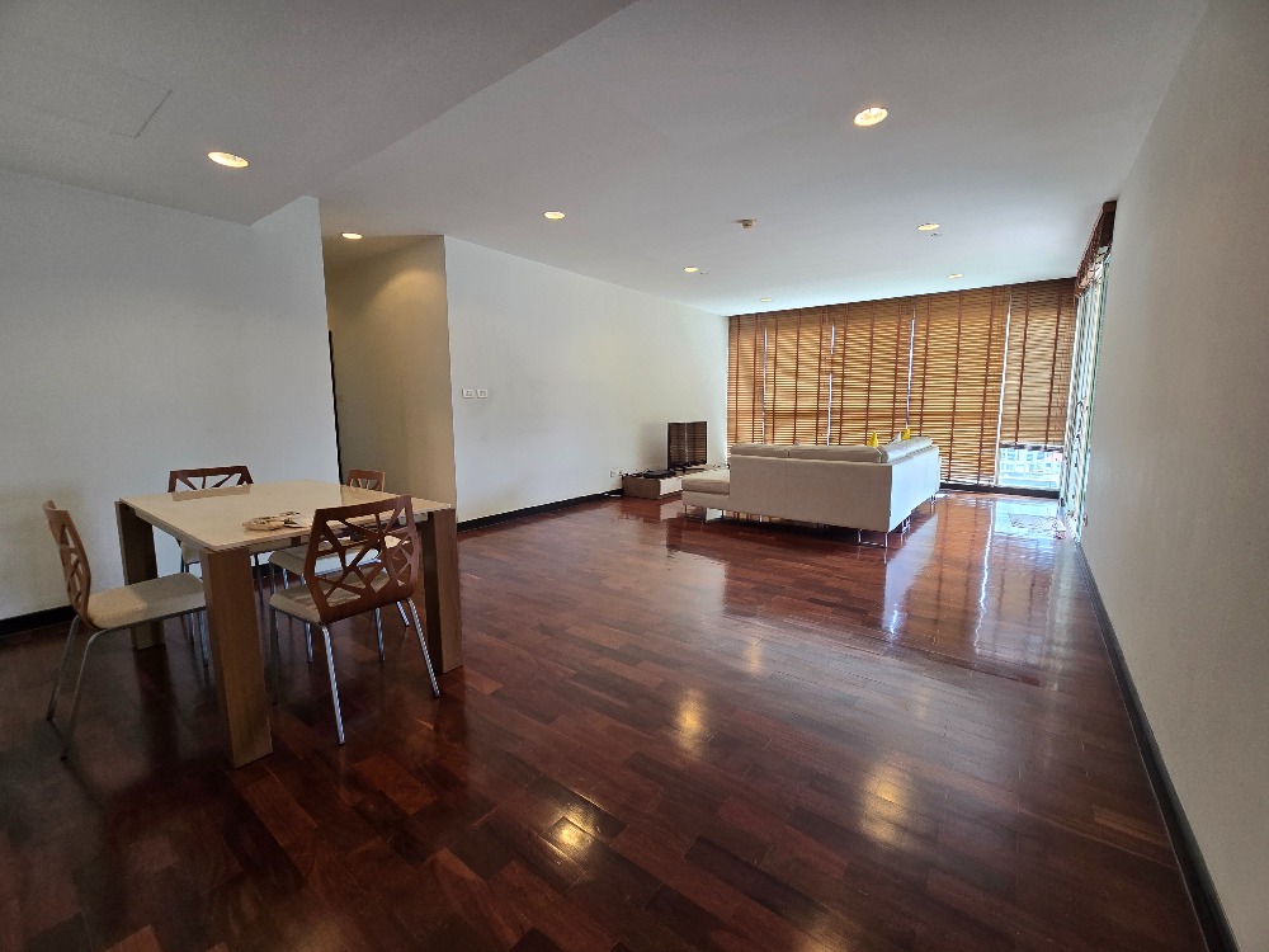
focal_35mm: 13
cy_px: 476
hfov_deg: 106.2
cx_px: 634
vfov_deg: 89.9
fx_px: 477
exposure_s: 1/50
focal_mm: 2.2
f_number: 2.2
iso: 80
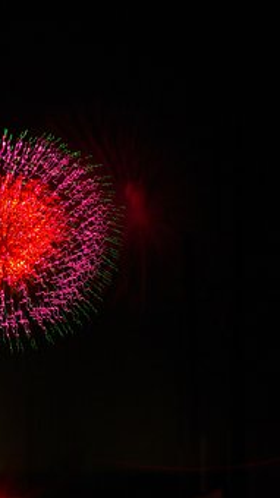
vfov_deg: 5.1
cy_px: 248
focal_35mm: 426
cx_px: 22
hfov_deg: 2.8
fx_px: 5628
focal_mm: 180
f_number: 18
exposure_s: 2.73
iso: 200
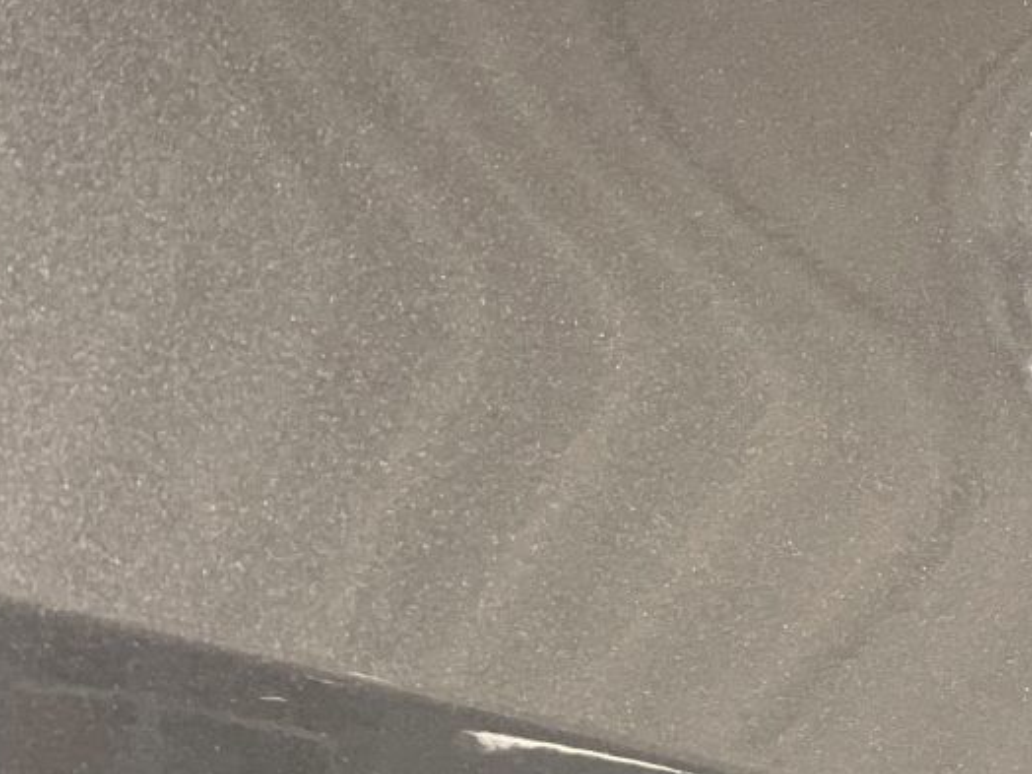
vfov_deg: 6.7
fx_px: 6559
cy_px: 752
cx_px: 1373
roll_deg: +0.0
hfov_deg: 8.8
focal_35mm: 220
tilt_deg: +12.1
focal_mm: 7.5
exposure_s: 1/33
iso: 125
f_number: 2.2
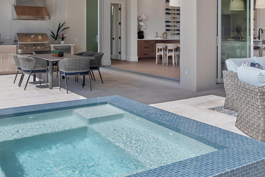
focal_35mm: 42
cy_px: 21
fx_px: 309
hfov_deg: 45.9
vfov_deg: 30.6
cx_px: 171
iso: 320
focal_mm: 10
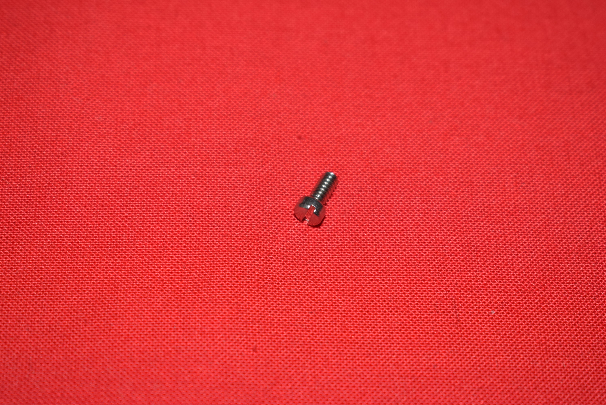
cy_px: 202
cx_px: 303
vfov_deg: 16.6
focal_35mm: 82
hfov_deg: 24.6
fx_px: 1390
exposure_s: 1/200
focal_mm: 55
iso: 400
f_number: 5.6
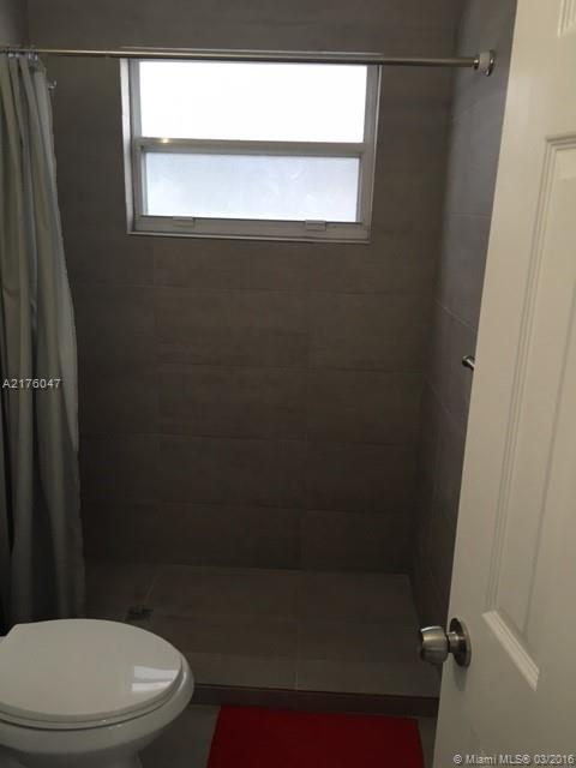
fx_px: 643
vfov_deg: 61.7
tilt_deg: -14.2
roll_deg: -1.9
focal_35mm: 29
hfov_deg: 48.2
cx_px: 288
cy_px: 384
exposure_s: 1/30
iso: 64
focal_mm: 4.15
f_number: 2.2
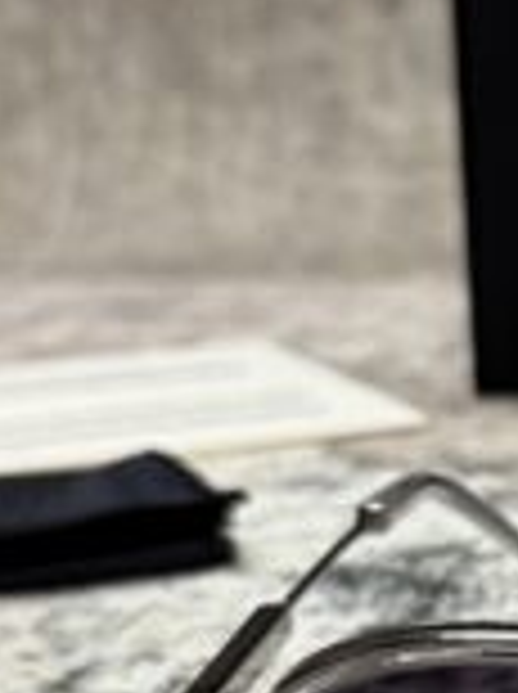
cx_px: 896
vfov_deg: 15.6
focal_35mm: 125
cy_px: 594
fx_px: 2501
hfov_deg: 11.1
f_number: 1.78
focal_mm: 6.76
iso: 160
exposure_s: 1/50
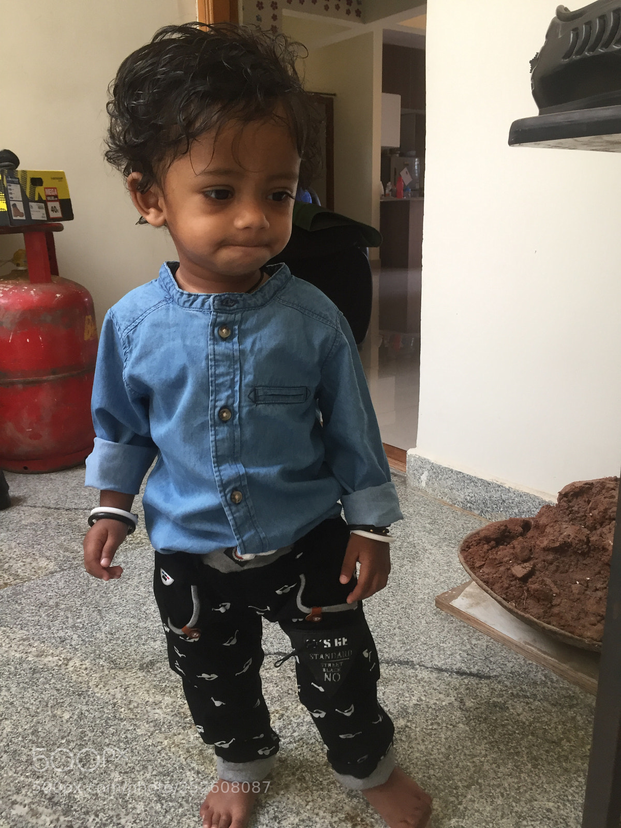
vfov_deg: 61.7
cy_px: 414
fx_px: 694
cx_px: 310
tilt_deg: -16.5
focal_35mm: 29
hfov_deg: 48.2
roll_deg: +0.7
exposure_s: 1/33
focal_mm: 4.15
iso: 50
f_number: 2.2
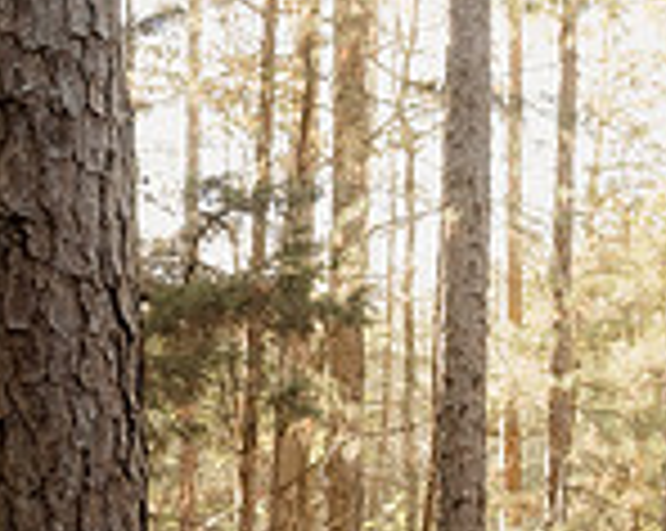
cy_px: 594
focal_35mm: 103
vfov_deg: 14.5
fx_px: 2028
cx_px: 657
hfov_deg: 18.2
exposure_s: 1/125
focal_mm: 24
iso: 500
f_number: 3.2
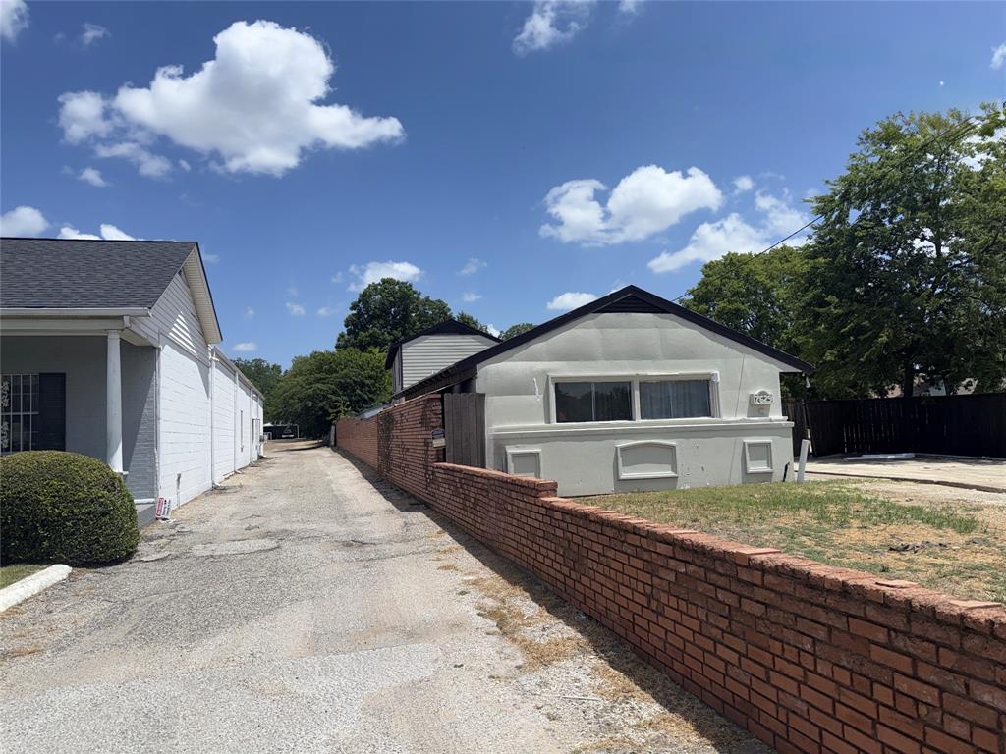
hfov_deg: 71.6
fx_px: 697
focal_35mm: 24
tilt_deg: +4.1
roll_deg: +2.0
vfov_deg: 56.8
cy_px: 377
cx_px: 503
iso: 80
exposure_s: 1/9091
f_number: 1.78
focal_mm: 6.76
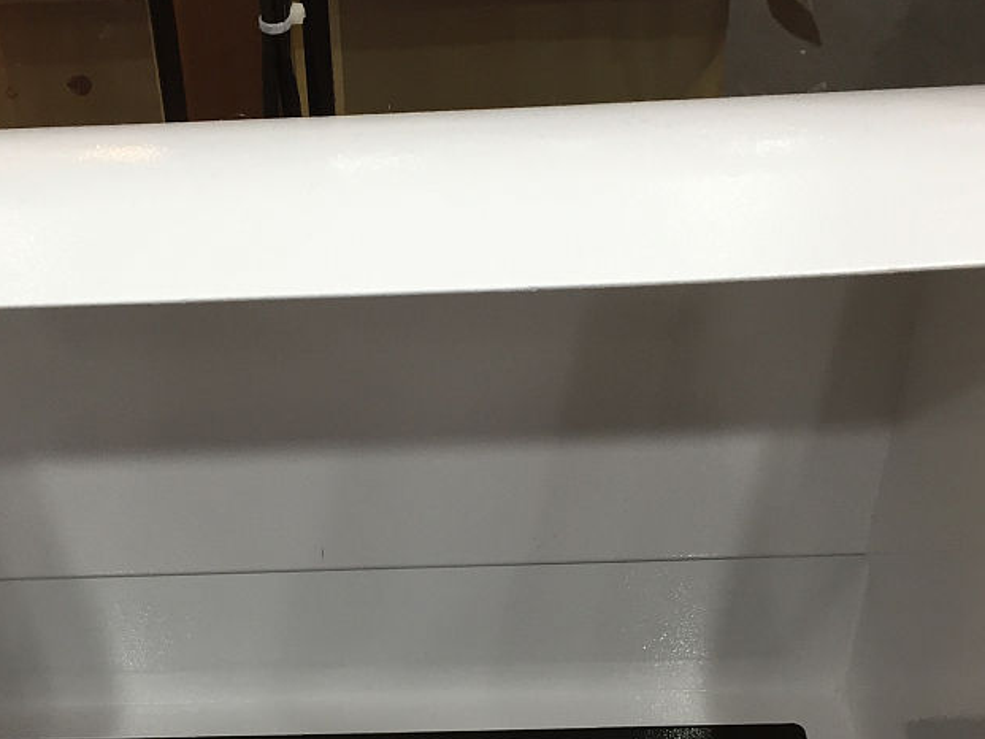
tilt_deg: -42.3
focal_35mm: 56
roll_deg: +2.4
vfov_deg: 25.6
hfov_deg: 34.2
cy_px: 604
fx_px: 1594
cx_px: 363
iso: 80
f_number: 2.2
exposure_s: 1/33
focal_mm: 4.15
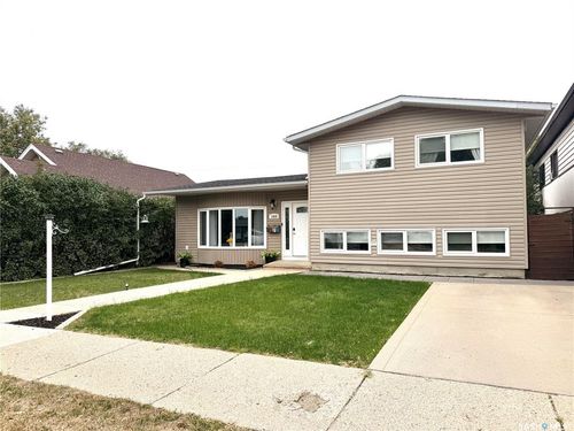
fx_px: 398
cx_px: 287
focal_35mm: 24
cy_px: 216
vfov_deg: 56.8
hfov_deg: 71.6
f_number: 1.78
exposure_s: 1/1727
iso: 80
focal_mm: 6.76
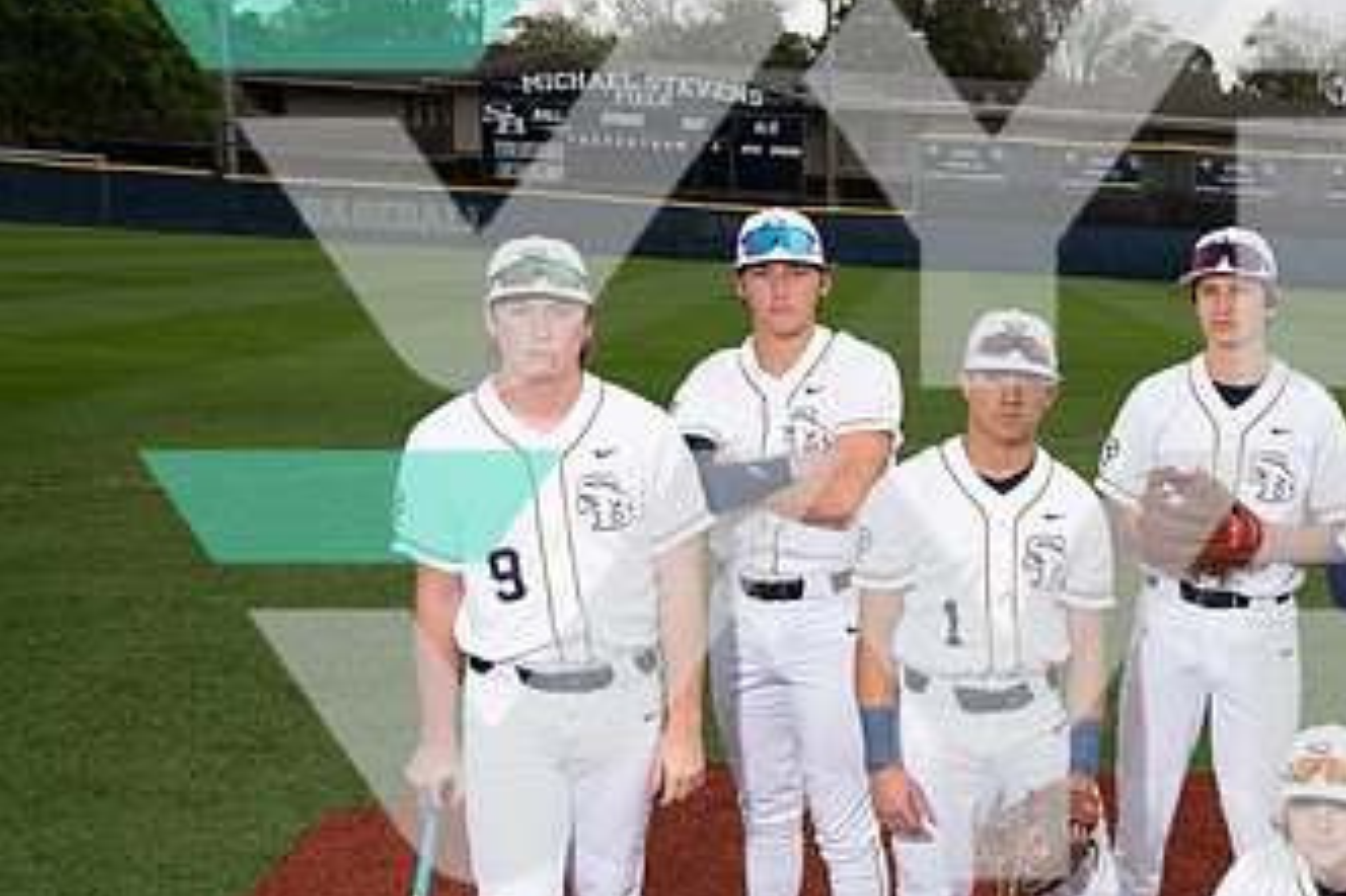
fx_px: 1831
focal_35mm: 49
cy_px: 667
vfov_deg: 27.1
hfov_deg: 38.1
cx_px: 1172
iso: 320
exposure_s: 1/250
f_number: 9
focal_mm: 28
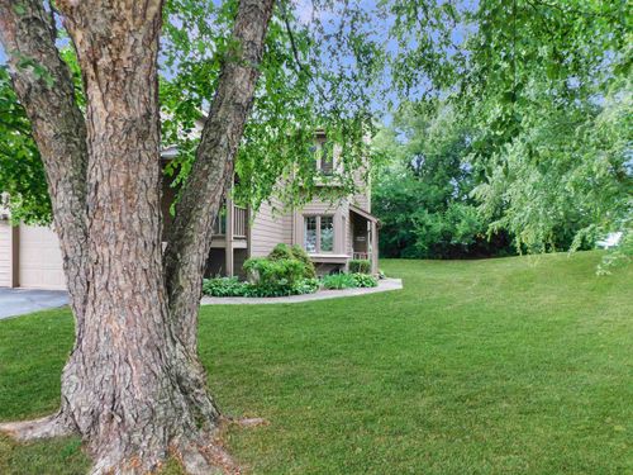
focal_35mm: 23
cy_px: 238
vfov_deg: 58.9
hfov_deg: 73.9
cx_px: 316
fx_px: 421
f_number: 3
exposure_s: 1/60
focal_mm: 4
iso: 125
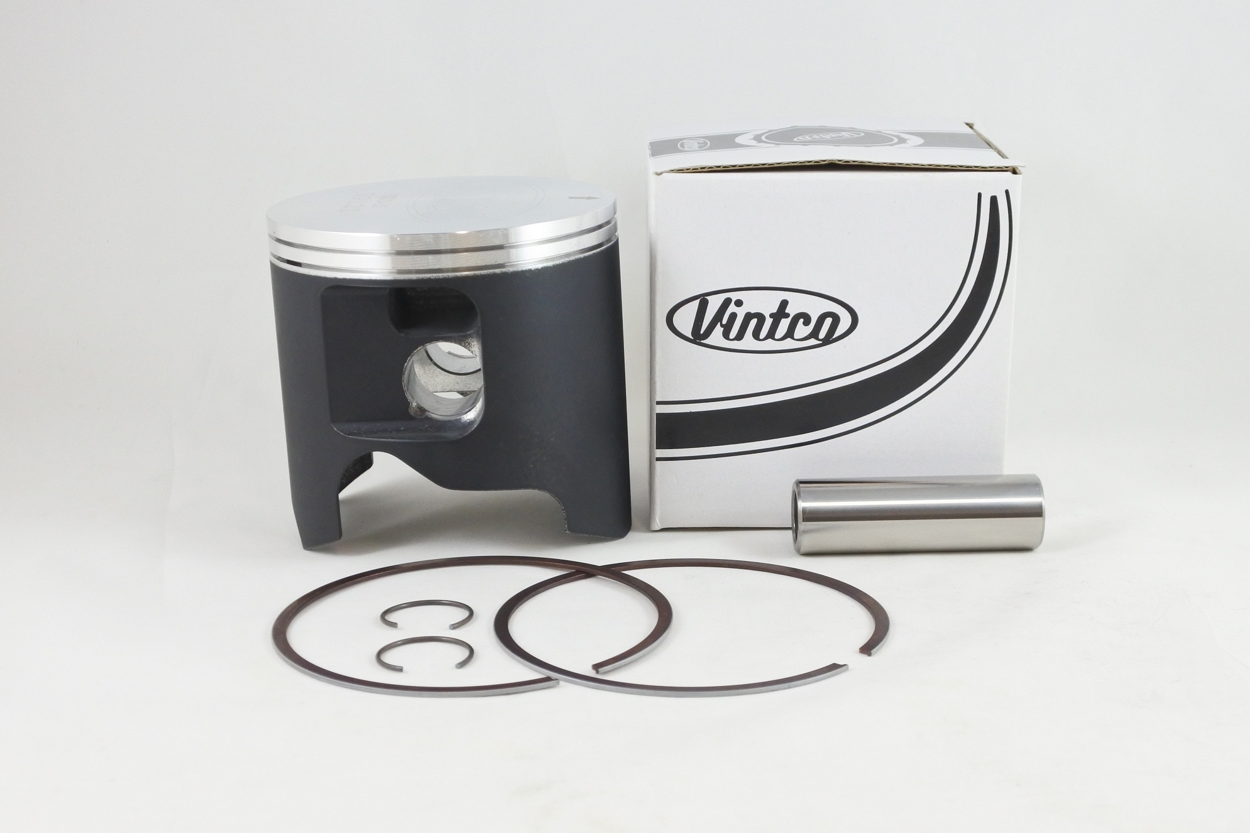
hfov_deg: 43.6
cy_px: 416
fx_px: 1562
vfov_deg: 29.9
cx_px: 625
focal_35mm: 45
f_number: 4.5
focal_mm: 16.8
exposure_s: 1/125
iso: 640
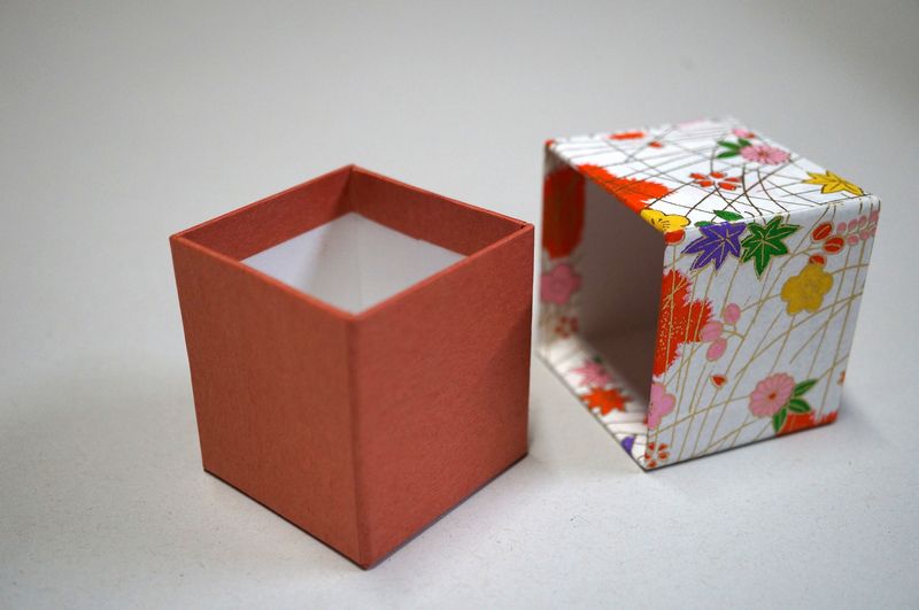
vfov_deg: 29.8
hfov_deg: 43.7
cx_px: 460
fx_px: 1147
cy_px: 305
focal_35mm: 45
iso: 1000
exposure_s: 1/60
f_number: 4
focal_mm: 30
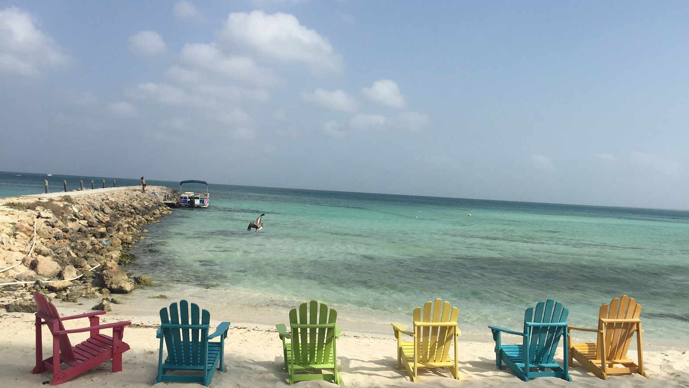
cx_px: 348
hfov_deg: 61.0
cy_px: 227
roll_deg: -3.2
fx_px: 585
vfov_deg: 36.6
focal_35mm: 32
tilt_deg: -0.7
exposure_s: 1/2825
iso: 32
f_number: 2.2
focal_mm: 4.15
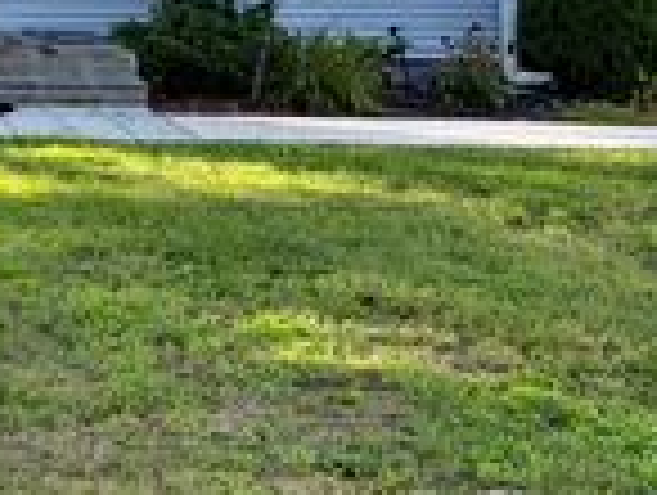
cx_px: -292
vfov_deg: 15.7
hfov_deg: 19.5
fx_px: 1692
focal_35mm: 89
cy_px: -164
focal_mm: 5.96
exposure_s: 1/607
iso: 64
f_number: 1.6
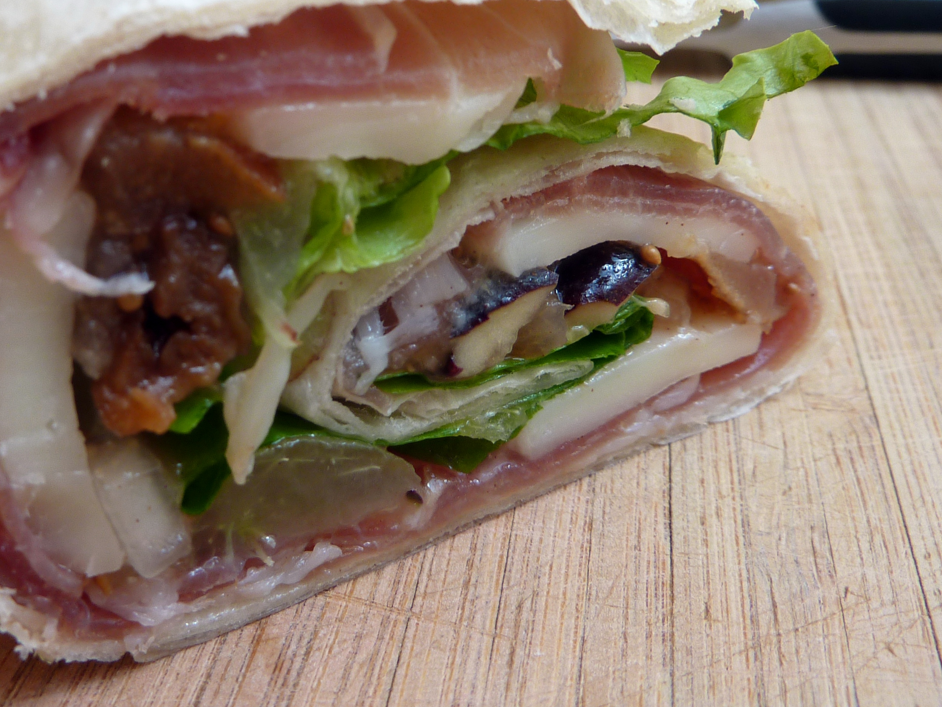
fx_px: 1007
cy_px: 271
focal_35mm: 37
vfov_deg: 38.5
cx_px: 289
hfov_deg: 49.0
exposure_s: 1/30
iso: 80
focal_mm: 4.1
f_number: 3.3
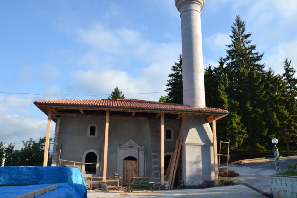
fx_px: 260
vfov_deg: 41.7
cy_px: 99
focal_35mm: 32
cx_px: 148
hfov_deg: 59.5
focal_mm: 21
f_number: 6.3
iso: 100
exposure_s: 1/160
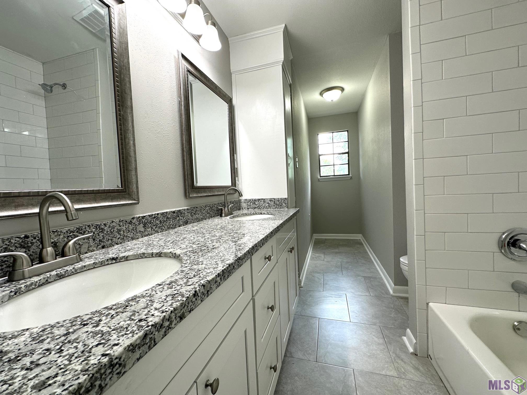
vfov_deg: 85.7
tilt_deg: -3.2
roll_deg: +2.7
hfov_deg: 102.1
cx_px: 264
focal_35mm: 14
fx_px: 213
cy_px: 198
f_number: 2.2
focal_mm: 2.22
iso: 80
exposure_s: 1/120
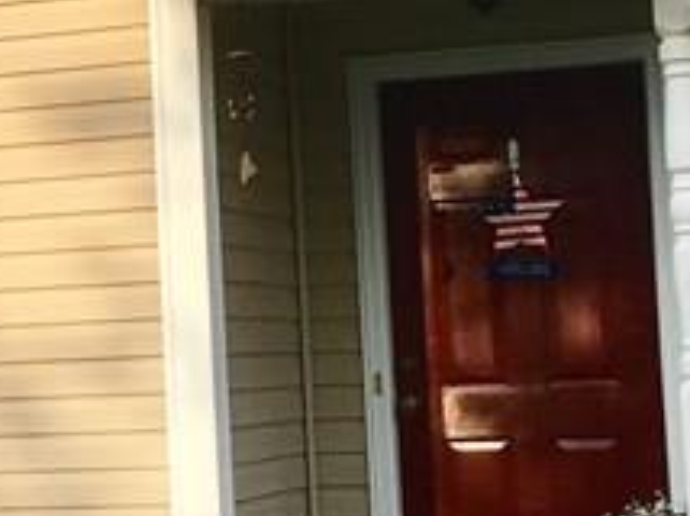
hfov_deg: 13.7
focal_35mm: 139
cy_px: 152
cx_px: -203
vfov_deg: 10.6
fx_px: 2768
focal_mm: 4.15
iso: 25
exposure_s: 1/905
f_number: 2.2
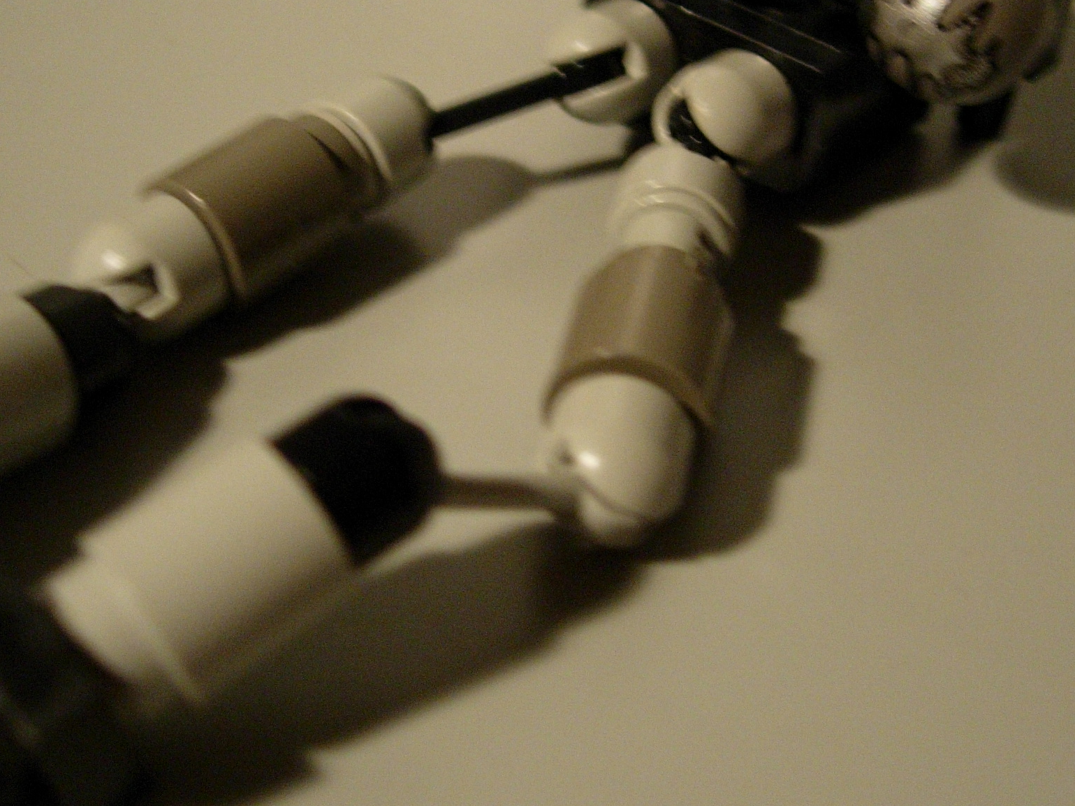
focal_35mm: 64
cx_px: 565
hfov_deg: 30.3
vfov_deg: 22.9
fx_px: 1987
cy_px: 295
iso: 200
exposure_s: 1/22.6
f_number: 2.8
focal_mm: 7.8
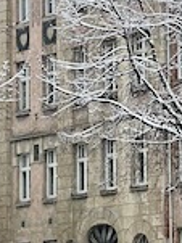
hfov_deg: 6.6
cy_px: 127
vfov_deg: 9.0
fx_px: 1551
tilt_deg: +8.4
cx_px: 300
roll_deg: +1.5
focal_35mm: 221
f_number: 2
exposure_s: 1/228
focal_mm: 6
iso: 25
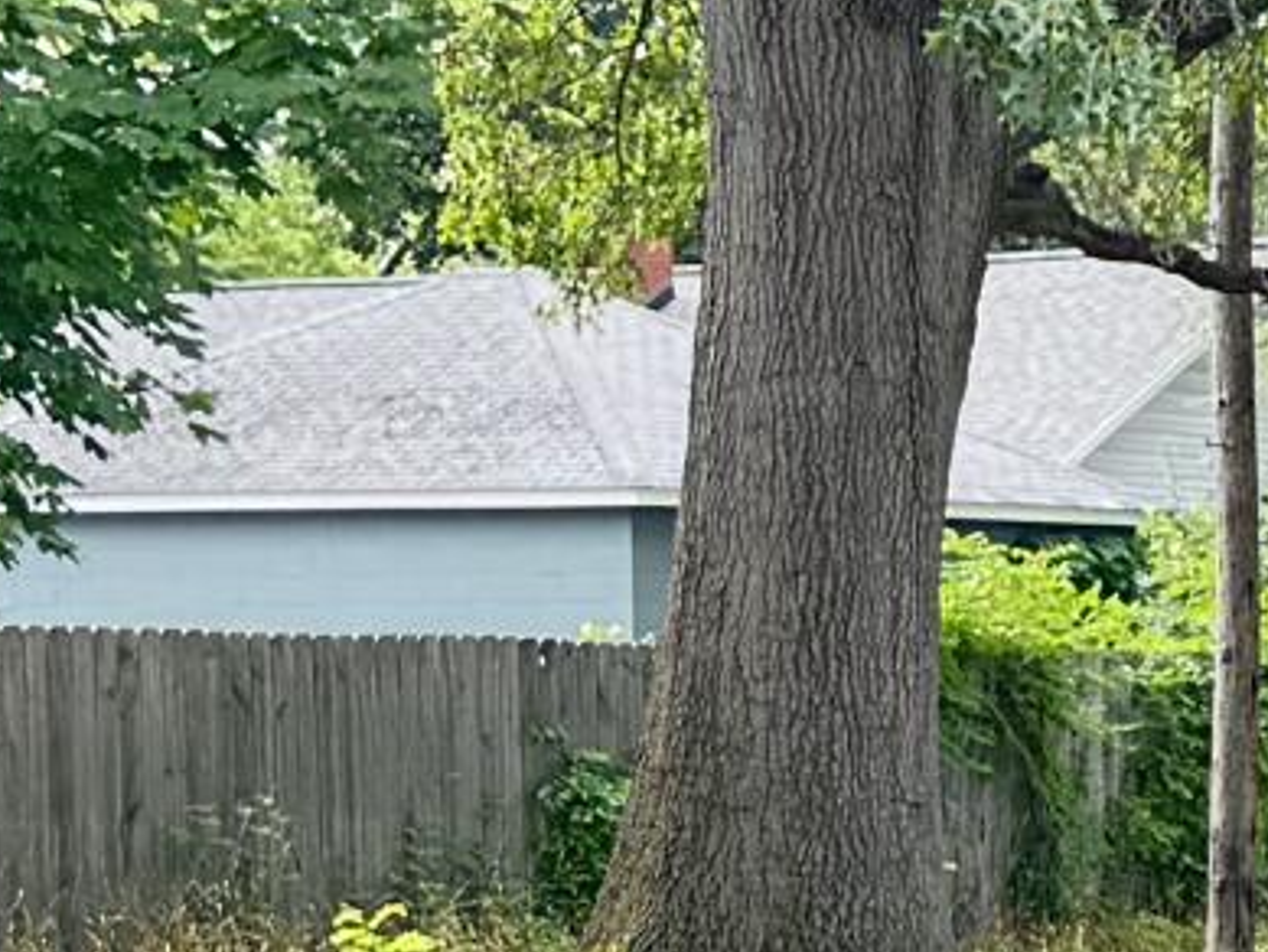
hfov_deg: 10.4
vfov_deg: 8.0
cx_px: 1763
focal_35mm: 185
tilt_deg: -3.4
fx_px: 6779
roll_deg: -0.2
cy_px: 972
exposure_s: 1/227
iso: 80
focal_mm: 6.76
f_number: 1.78
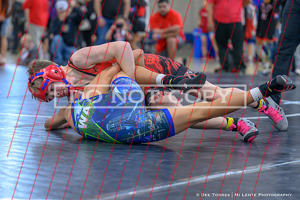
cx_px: 127
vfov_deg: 12.4
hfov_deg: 18.5
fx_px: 918
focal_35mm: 110
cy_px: 100
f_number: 2.8
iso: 1800
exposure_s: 1/800
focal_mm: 85
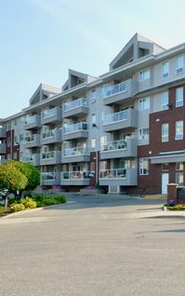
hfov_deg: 44.2
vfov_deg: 74.8
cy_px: 145
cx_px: 181
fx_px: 193
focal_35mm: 24
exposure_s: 1/80
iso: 100
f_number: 9
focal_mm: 10
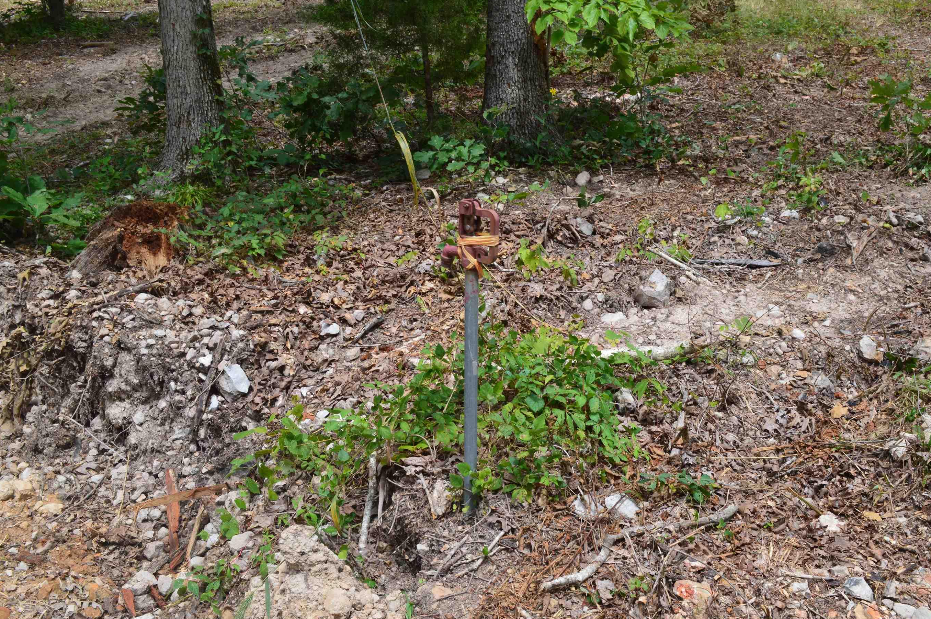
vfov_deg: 38.8
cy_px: 324
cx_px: 504
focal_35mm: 34
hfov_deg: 55.8
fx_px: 878
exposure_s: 1/250
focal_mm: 20
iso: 400
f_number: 10
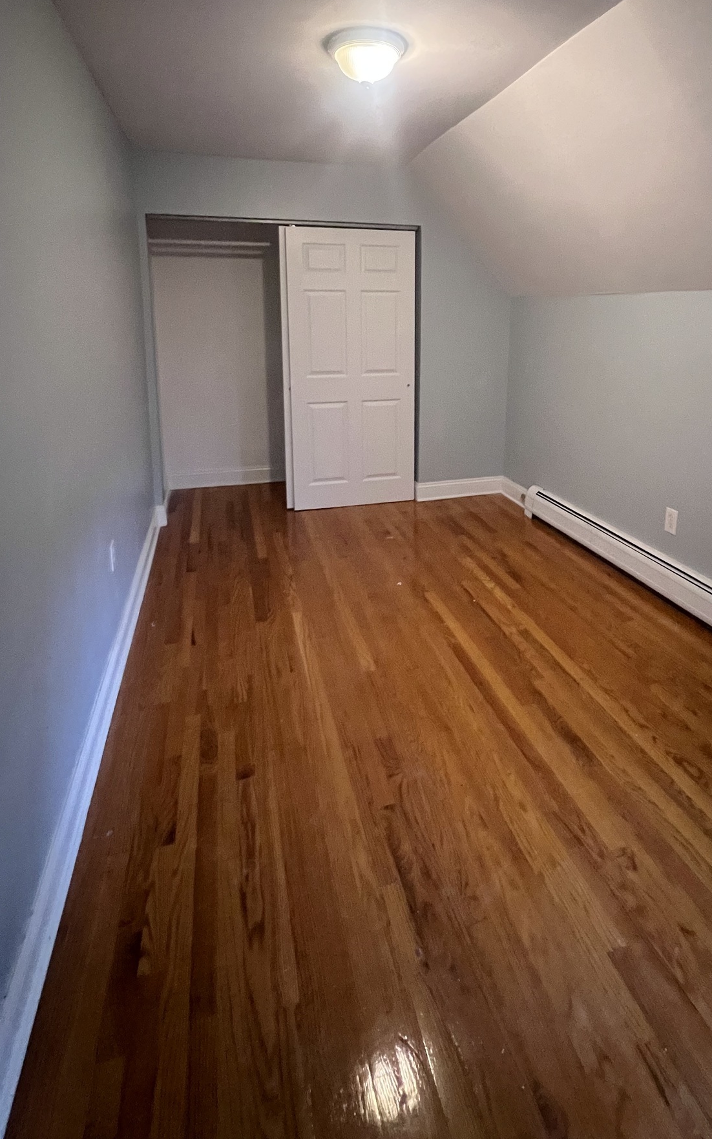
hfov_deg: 64.8
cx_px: 399
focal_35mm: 18
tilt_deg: -9.2
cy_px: 420
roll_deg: -0.8
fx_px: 559
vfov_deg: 89.1
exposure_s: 1/40
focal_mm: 1.57
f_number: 1.8
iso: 800
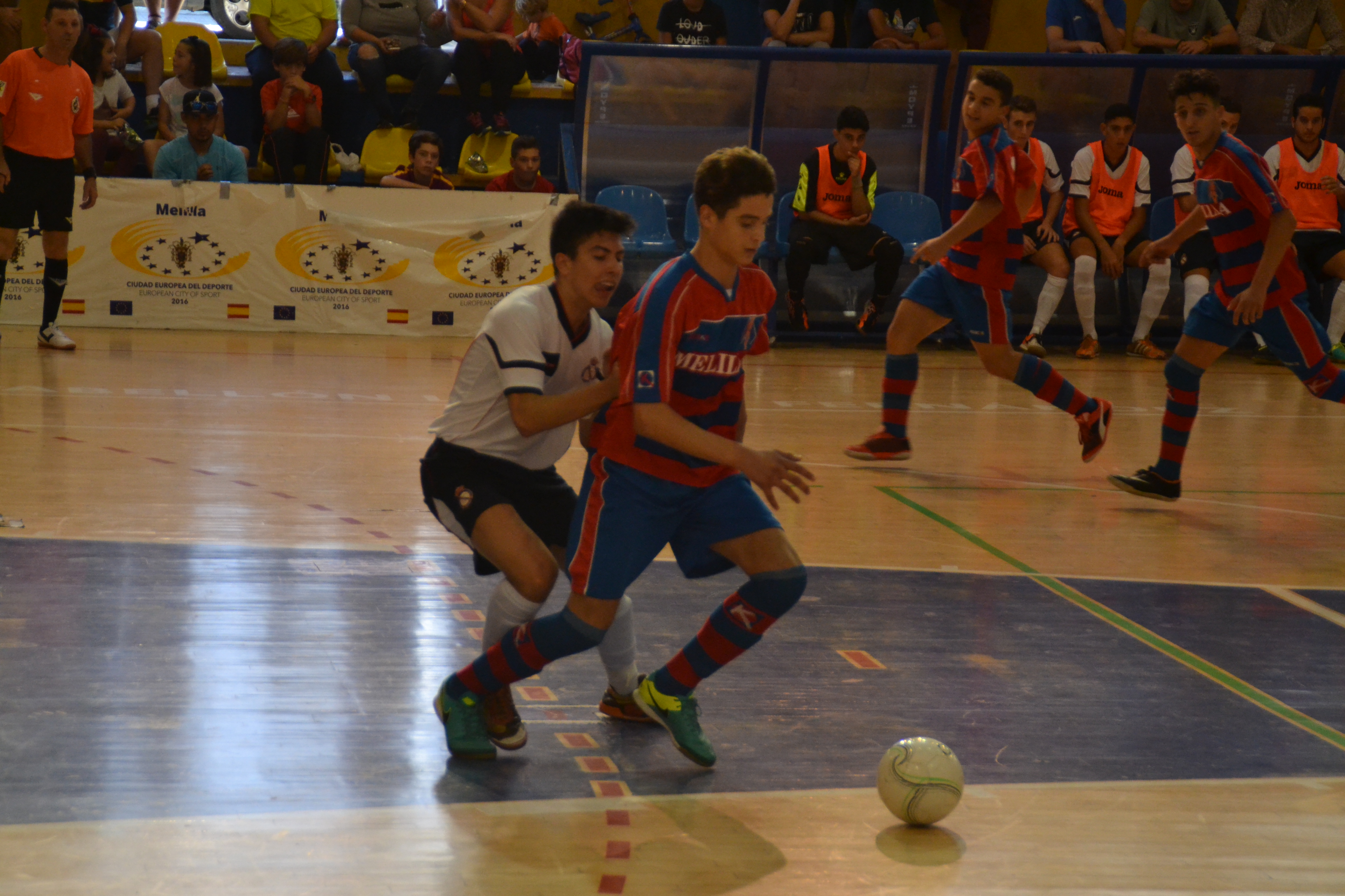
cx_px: 672
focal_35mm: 128
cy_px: 448
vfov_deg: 10.8
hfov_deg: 16.1
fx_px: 4763
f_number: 5.6
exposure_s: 1/500
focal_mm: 85
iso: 1800
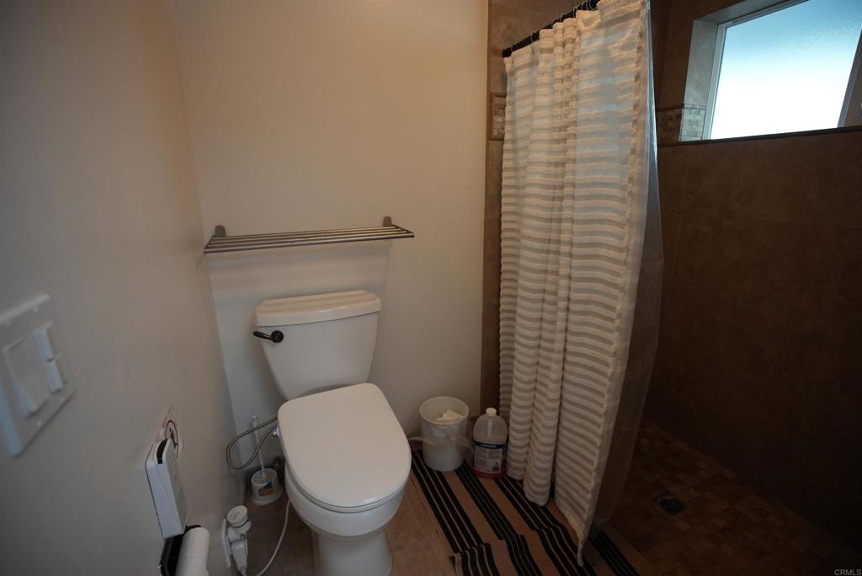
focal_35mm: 16
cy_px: 288
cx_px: 431
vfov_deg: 73.8
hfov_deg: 96.7
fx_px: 383
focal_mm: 16
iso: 1250
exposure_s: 1/160
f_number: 3.2
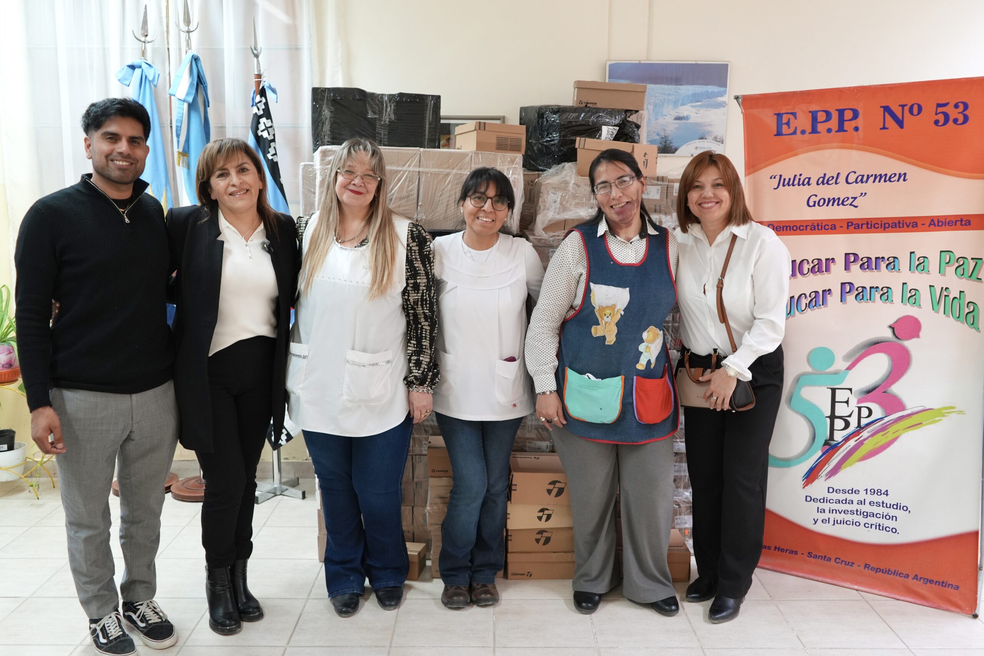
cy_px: 328
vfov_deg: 41.1
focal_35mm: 32
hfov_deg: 58.7
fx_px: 875
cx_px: 492
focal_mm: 32
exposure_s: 1/40
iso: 1600
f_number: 4
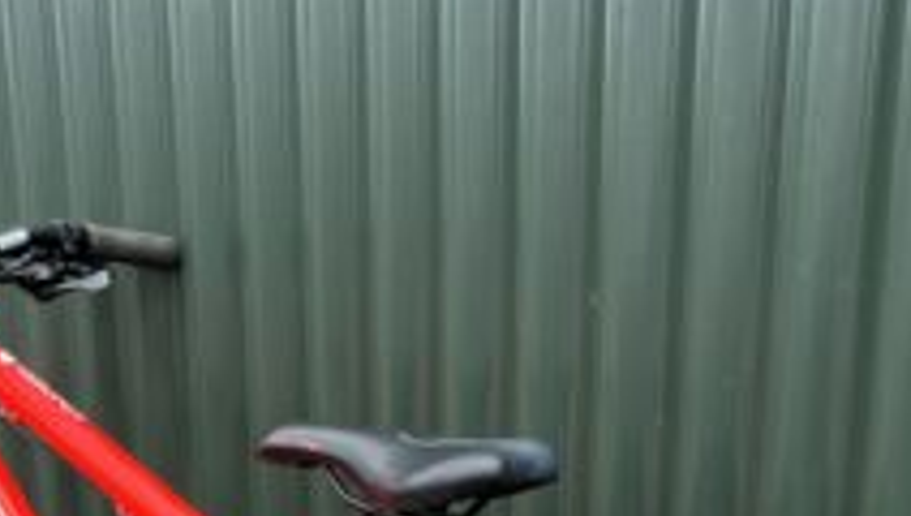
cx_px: 378
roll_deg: +0.8
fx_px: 1548
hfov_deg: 32.7
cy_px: 718
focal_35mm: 64
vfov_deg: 17.4
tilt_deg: -16.9
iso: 50
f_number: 1.6
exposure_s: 1/449
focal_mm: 5.1
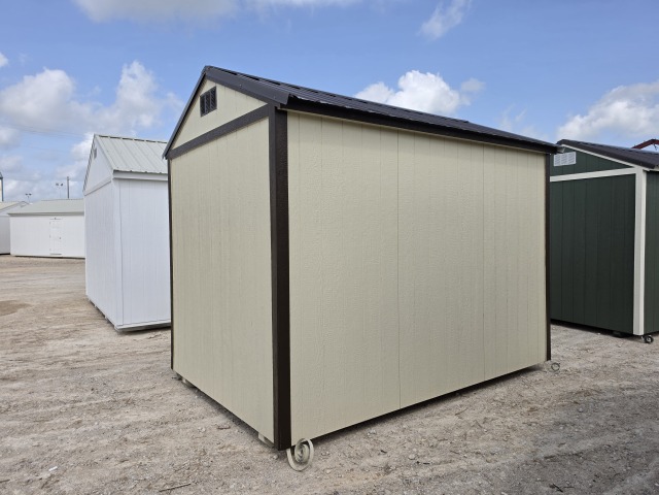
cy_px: 248
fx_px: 438
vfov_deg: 58.9
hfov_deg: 73.9
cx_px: 330
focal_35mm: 23
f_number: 1.4
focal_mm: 6.5
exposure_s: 1/7939
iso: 64
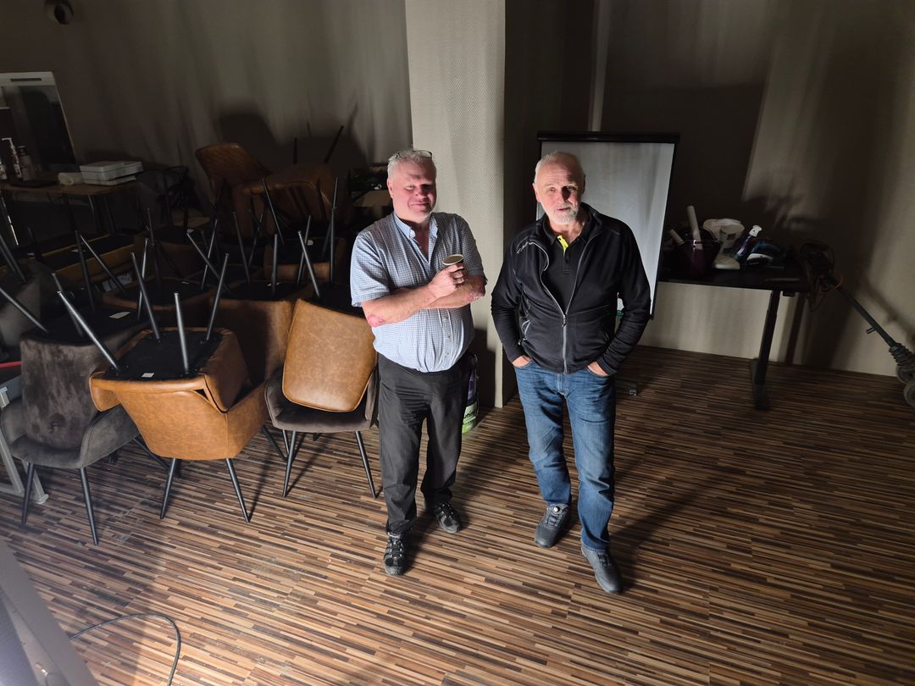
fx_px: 608
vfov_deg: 58.9
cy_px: 343
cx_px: 458
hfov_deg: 73.9
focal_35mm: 23
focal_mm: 5.4
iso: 125
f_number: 1.8
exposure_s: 1/100
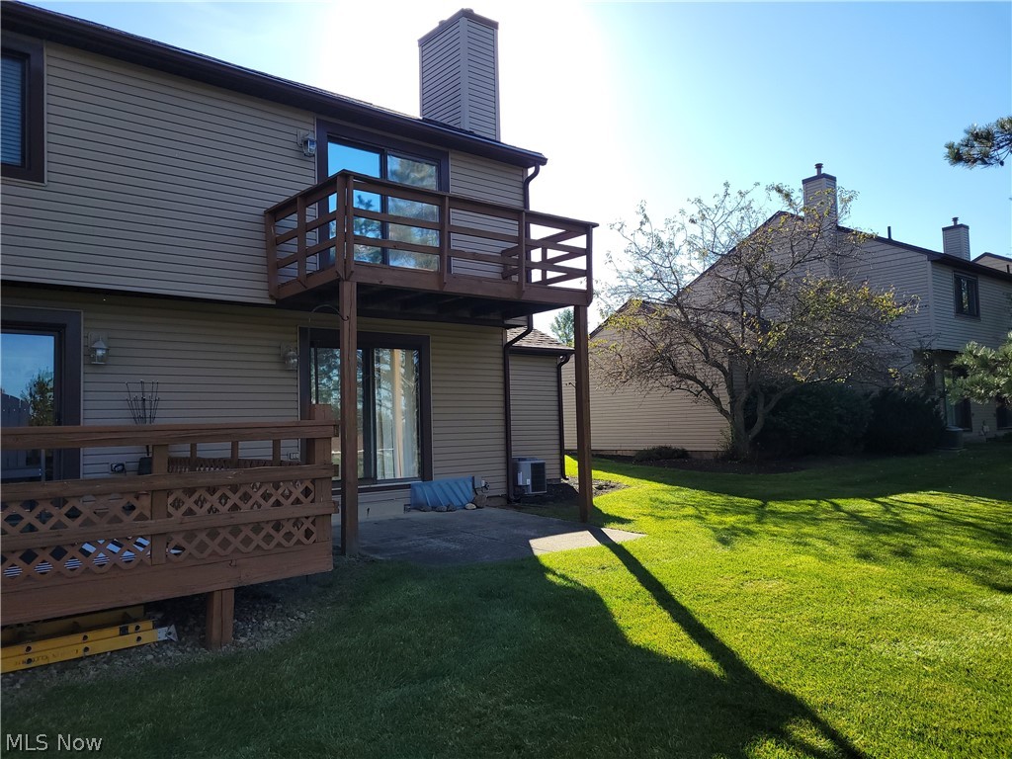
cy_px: 380
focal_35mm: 26
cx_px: 506
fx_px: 760
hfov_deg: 67.3
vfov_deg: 53.1
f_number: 1.8
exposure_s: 1/897
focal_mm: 5.4
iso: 40
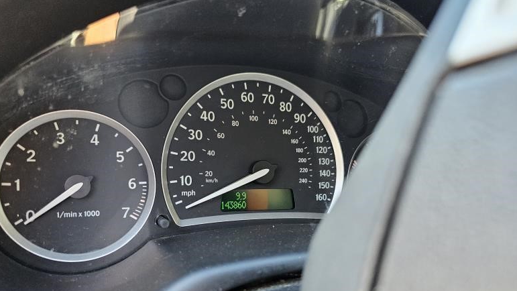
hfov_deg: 71.9
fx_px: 356
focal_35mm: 26
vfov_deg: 43.9
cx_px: 255
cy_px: 189
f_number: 1.7
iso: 400
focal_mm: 6.3
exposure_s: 1/120
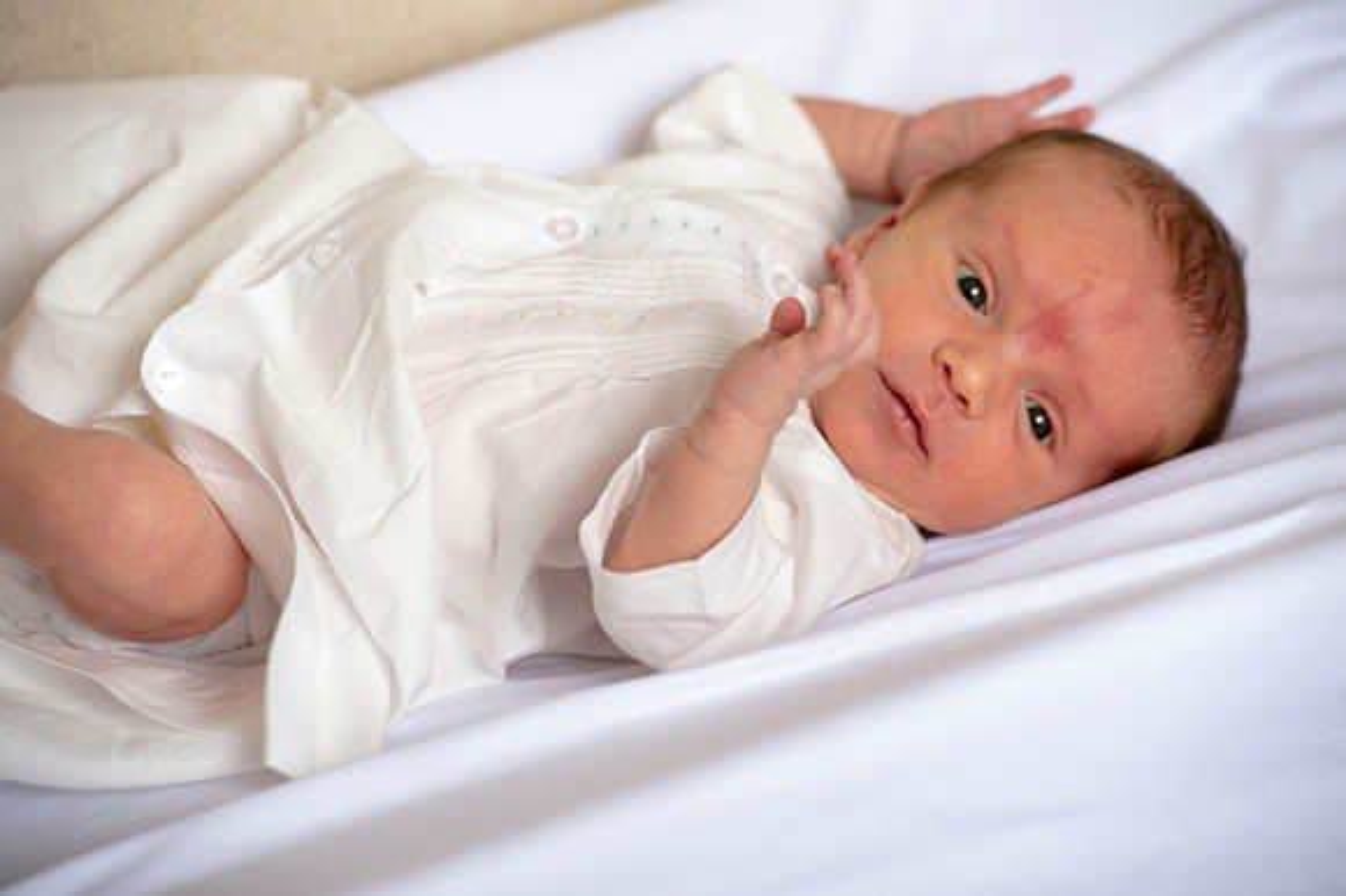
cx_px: 673
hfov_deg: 10.3
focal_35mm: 200
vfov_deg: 6.9
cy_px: 448
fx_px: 7473
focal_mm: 200
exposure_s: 1/160
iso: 125
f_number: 5.6
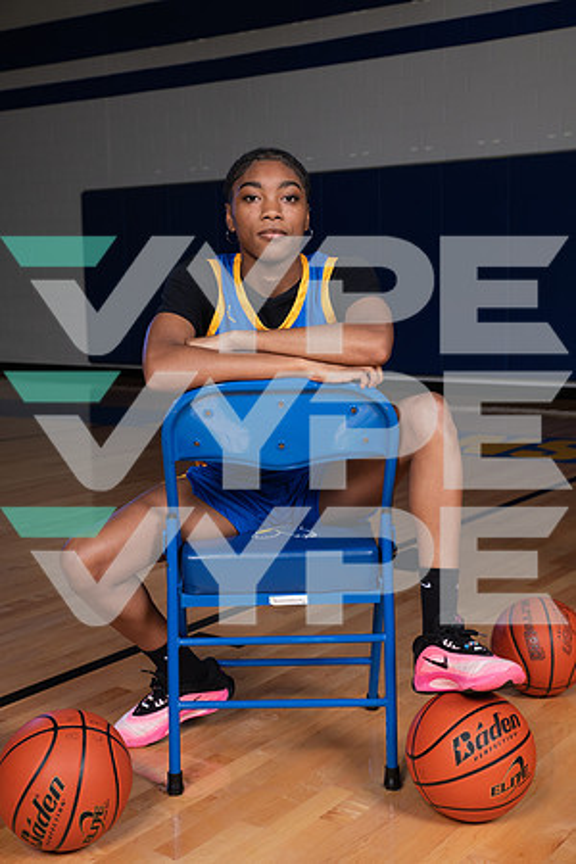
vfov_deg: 41.1
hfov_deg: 28.1
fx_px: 1152
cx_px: 288
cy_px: 432
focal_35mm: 48
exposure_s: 1/320
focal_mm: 48
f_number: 7.1
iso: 500
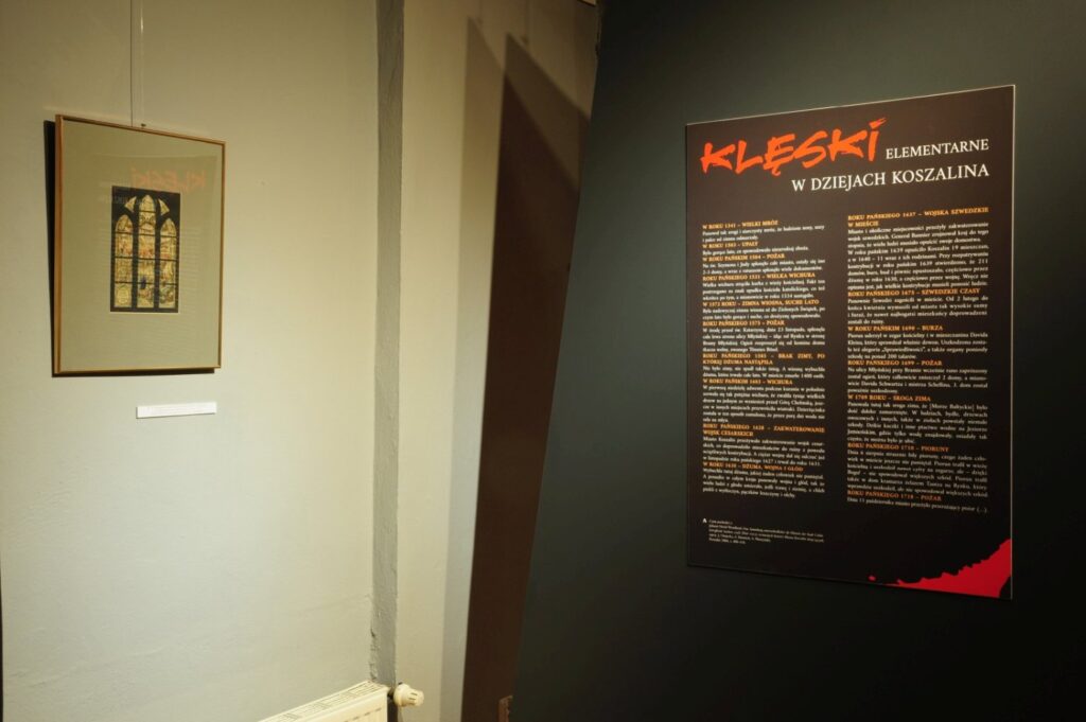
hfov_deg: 49.6
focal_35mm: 39
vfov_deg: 34.2
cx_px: 543
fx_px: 1176
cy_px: 361
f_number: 11
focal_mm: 26
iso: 200
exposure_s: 1/3
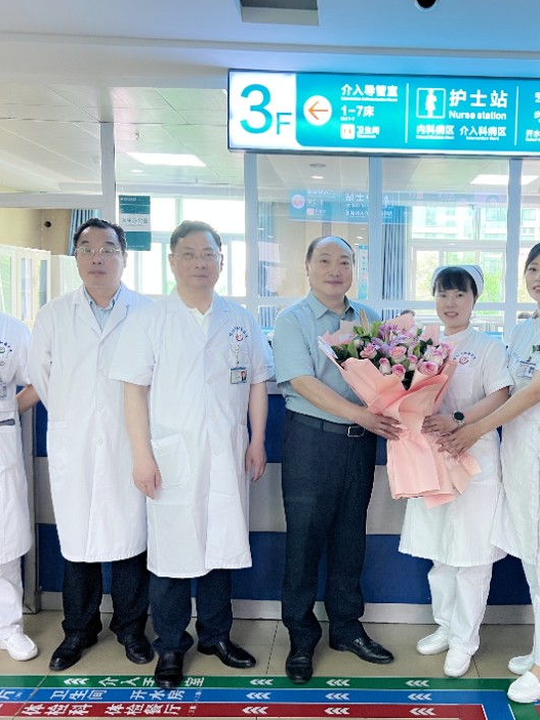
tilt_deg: -5.1
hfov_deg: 38.2
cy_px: 357
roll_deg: -0.5
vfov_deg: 50.1
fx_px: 770
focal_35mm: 37
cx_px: 363
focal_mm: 5.7
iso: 80
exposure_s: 1/50
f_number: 1.5
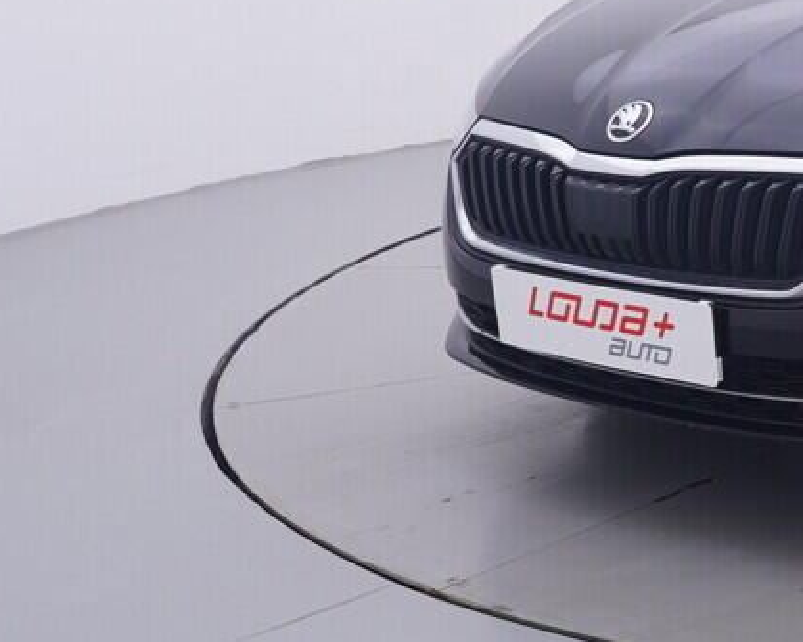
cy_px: 312
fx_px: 1725
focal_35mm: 73
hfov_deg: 22.1
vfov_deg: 21.1
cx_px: 1171
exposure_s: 1/80
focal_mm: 15
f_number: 5
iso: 200
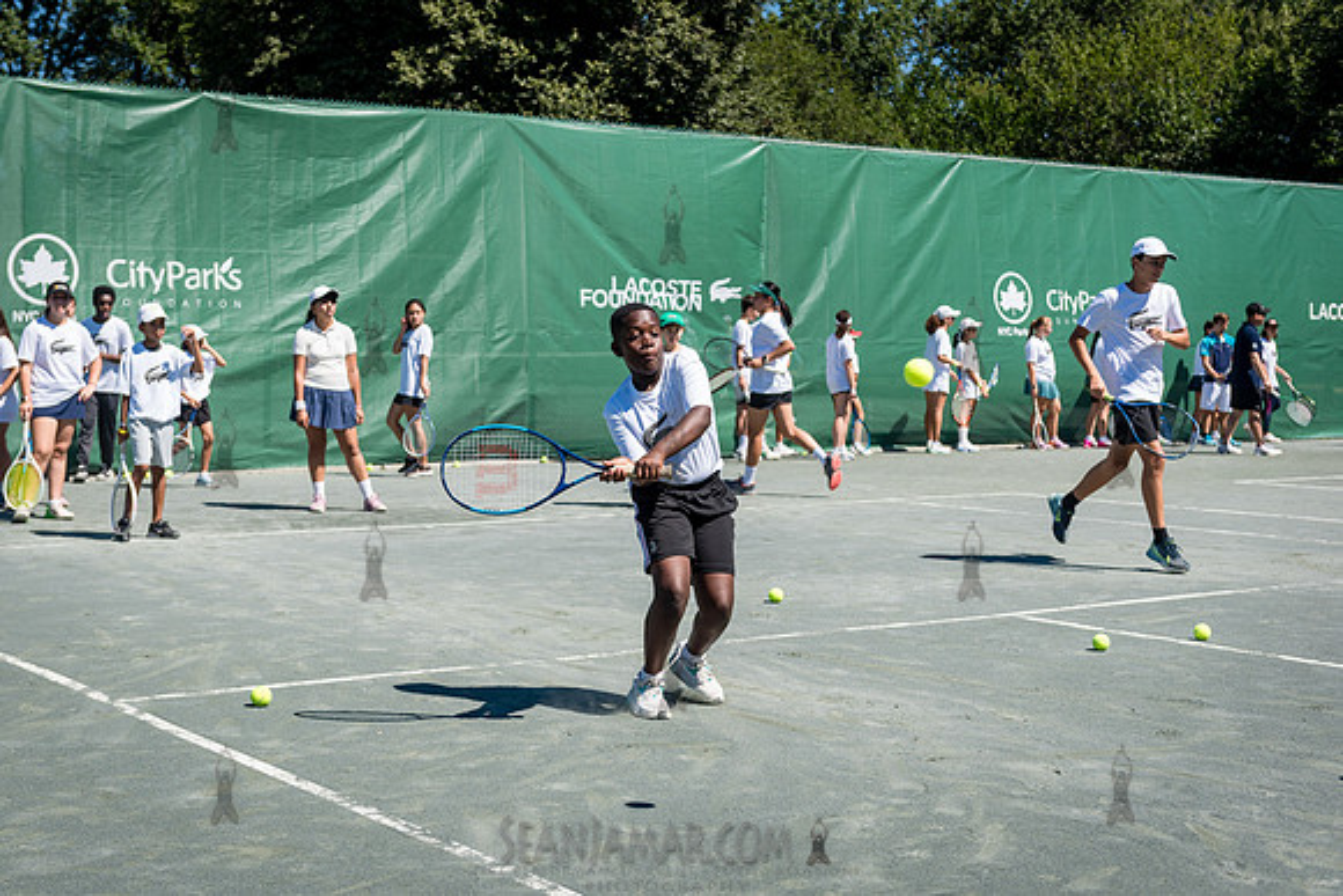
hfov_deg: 38.1
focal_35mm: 52
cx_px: 639
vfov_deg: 25.9
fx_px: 1947
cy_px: 446
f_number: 3.5
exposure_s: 1/1600
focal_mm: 48
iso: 200
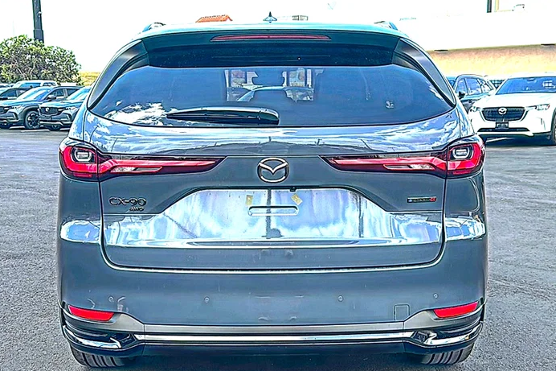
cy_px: 208
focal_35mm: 40
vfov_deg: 33.3
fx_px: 618
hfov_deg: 48.5
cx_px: 276
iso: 80
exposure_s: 1/937
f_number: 1.78
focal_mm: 6.86
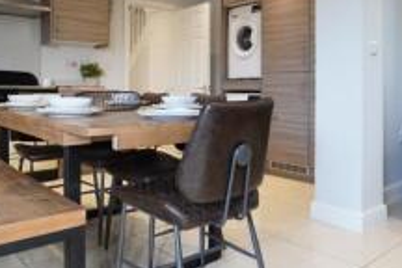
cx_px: 253
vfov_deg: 39.7
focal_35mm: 33
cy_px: 98
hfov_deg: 56.5
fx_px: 368
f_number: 6.3
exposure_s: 1/100
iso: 3200
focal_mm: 10
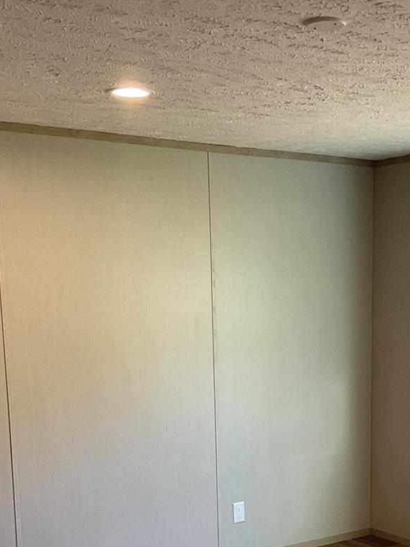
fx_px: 916
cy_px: 460
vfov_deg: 32.1
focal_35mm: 58
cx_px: 288
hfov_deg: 25.0
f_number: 1.8
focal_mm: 3
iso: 50
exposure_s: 1/60
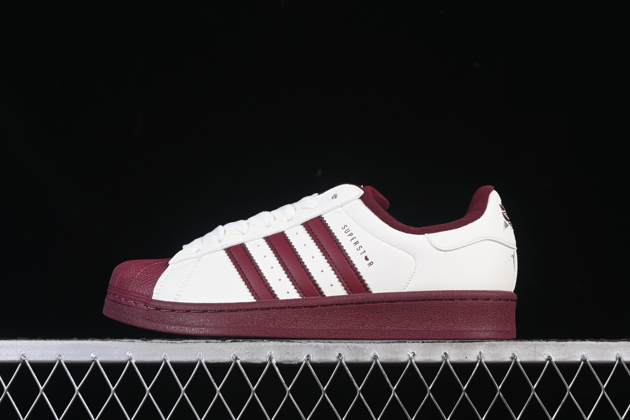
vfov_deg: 18.2
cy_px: 210
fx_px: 1312
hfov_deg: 27.0
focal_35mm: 75
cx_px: 315
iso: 160
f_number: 8
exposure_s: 1/80
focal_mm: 50
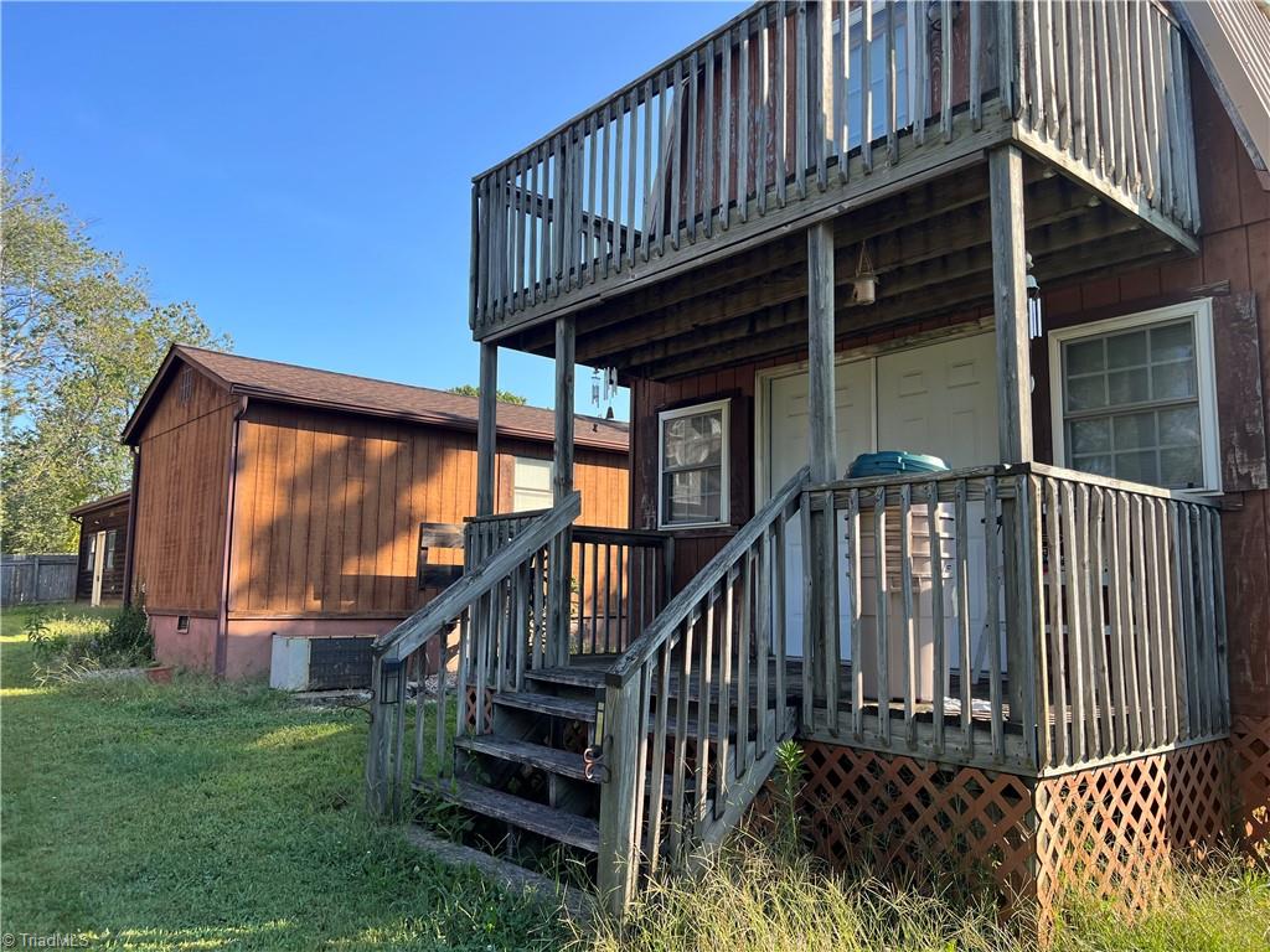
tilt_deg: +9.5
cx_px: 635
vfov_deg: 53.1
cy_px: 476
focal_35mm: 26
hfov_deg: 67.3
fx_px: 954
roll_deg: +0.2
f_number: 1.5
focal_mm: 5.7
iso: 50
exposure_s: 1/957
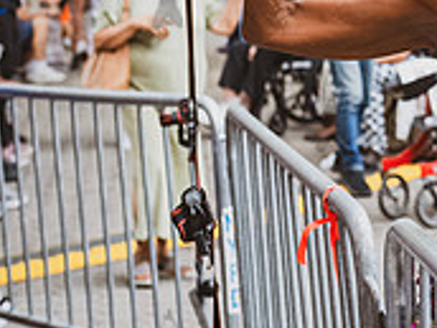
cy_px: -17
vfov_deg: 9.4
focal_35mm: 156
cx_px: 658
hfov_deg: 12.1
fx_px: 1969
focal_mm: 48
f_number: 4
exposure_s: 1/320
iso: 4000
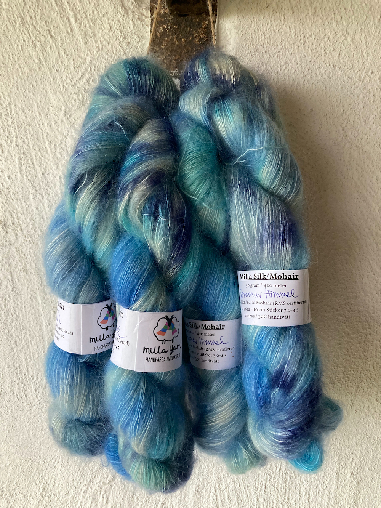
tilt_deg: -9.5
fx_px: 411
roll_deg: +0.1
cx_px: 190
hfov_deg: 49.8
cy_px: 254
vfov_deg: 63.4
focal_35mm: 28
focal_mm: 3.99
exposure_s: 1/50
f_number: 1.8
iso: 200
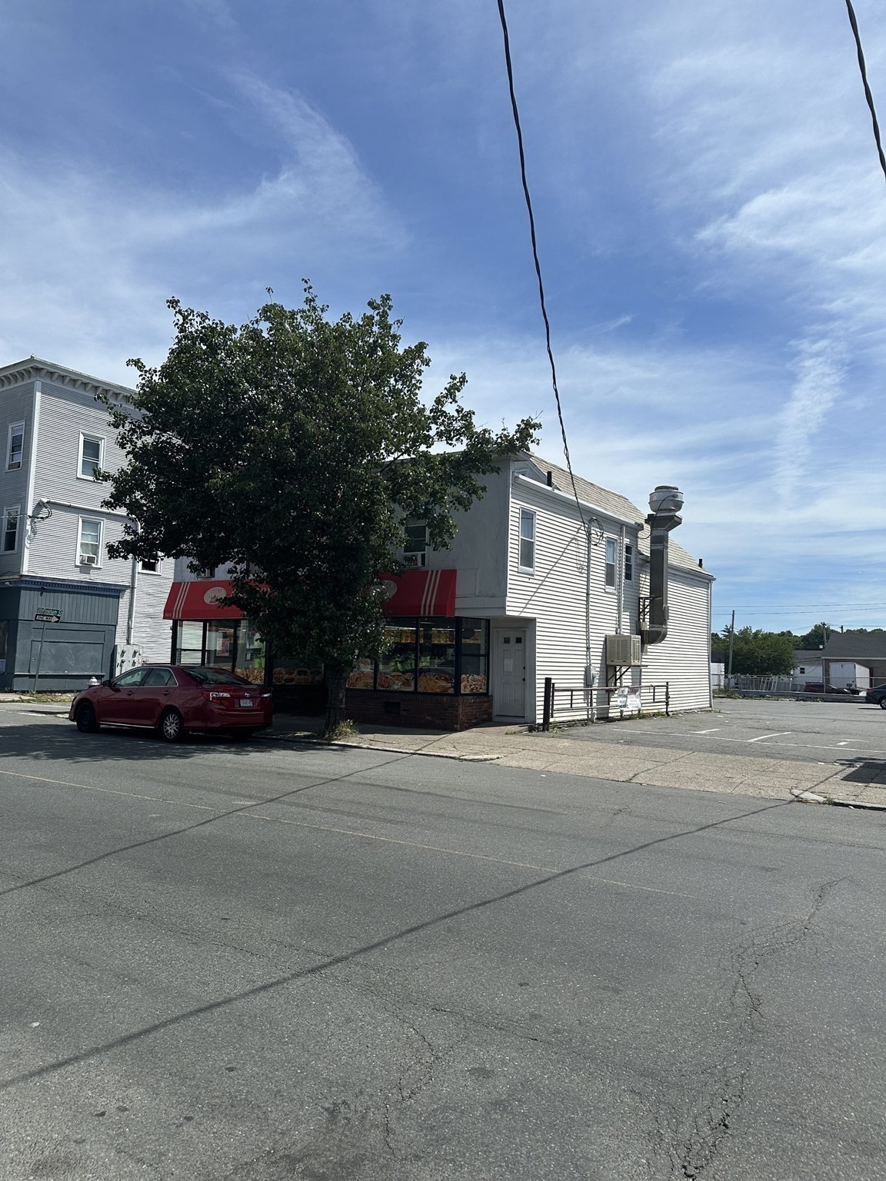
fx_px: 819
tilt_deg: +3.8
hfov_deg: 56.8
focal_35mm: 24
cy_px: 590
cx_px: 443
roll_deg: -2.6
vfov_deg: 71.6
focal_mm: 6.86
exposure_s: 1/6623
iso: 80
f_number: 1.78
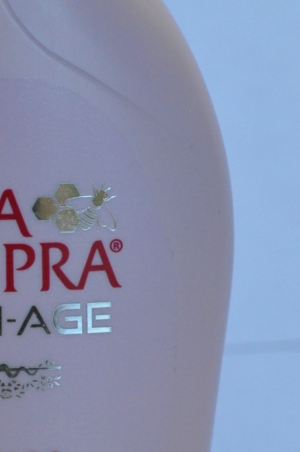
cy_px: 349
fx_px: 4260
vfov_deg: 6.1
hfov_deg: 4.0
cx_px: -16
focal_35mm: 340
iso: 800
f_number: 4
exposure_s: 1/250
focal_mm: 60
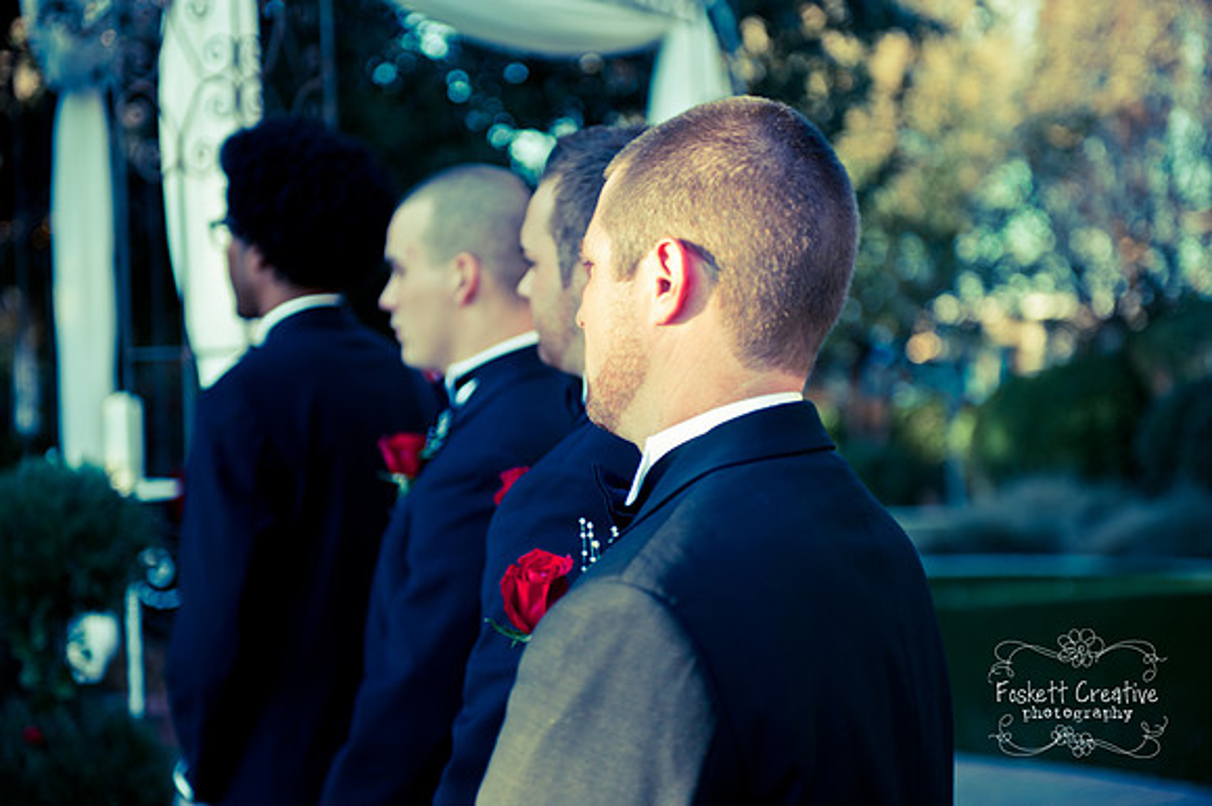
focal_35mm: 70
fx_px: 2355
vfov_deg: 19.4
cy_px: 403
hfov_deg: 28.9
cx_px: 606
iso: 200
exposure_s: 1/200
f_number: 2.8
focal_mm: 70
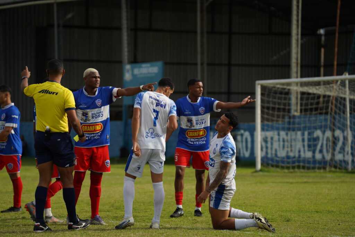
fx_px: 1775
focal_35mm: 180
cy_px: 118
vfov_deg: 7.6
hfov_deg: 11.4
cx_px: 178
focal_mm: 180
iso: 200
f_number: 4
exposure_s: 1/2000
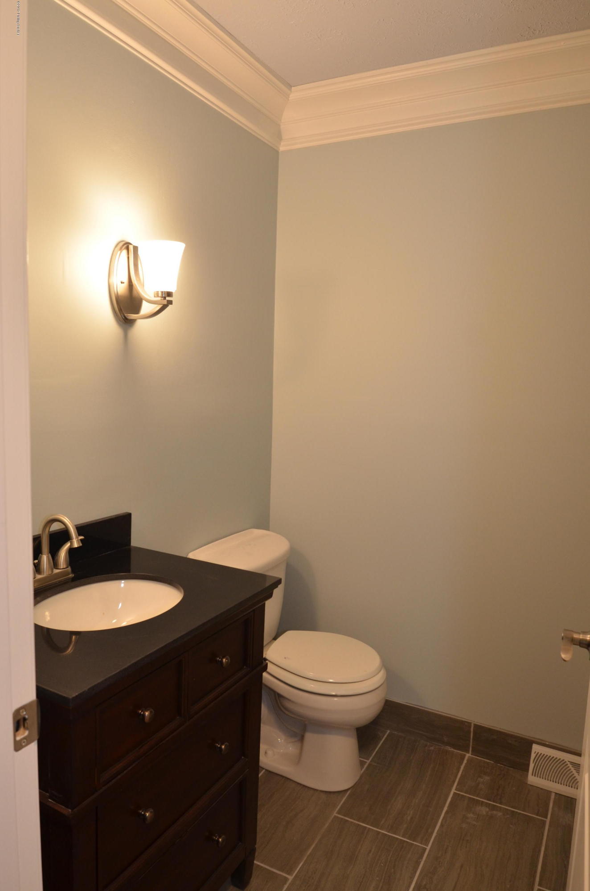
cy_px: 446
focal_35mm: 24
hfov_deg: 52.9
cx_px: 295
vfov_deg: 73.9
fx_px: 593
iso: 450
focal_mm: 16
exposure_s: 1/60
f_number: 4
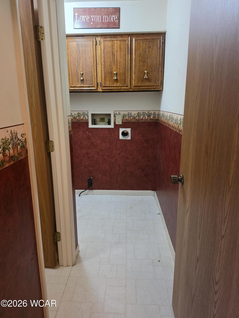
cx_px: 120
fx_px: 212
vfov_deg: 73.9
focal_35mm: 23
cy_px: 159
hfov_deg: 58.9
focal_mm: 6.5
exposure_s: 1/120
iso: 500
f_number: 1.4
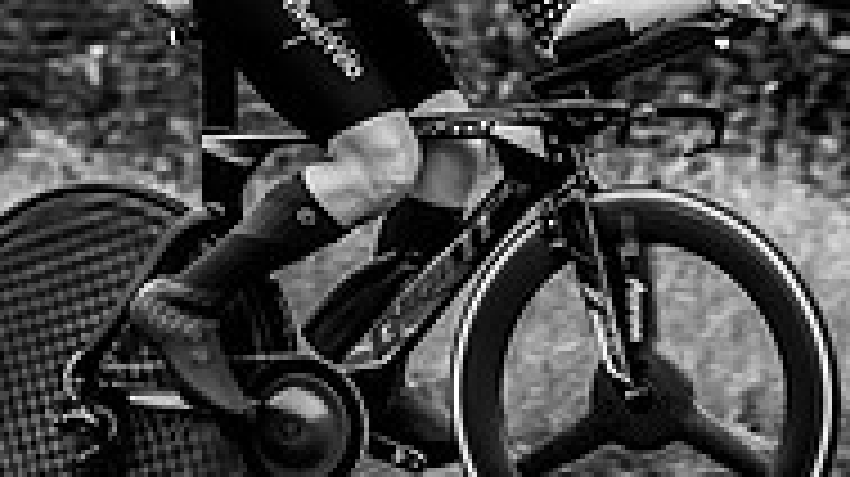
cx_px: 135
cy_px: -155
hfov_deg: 8.4
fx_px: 5788
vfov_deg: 4.7
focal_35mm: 257
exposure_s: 1/640
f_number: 3.2
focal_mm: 80
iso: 1000
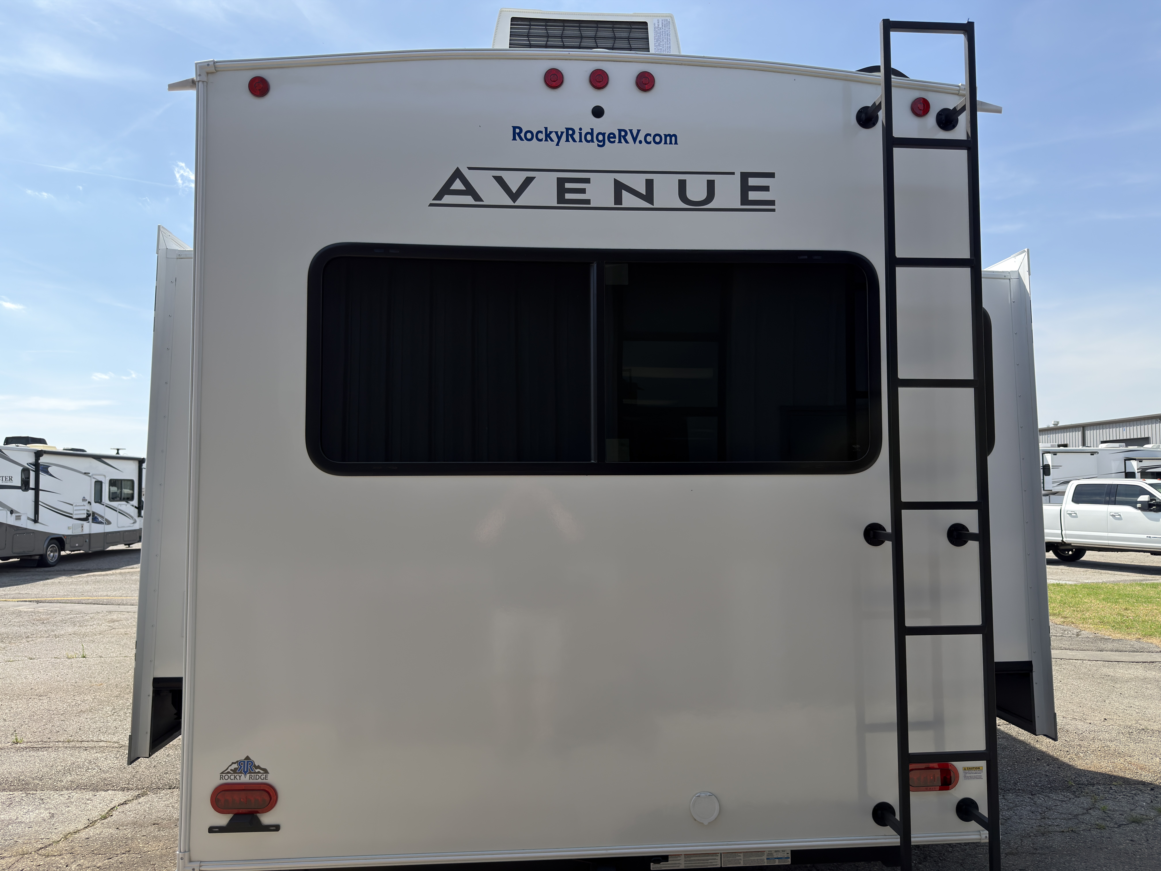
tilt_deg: +2.6
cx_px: 580
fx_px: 805
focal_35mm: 24
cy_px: 436
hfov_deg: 71.6
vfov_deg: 56.8
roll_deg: -0.5
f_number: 1.78
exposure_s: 1/3610
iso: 100
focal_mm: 6.76
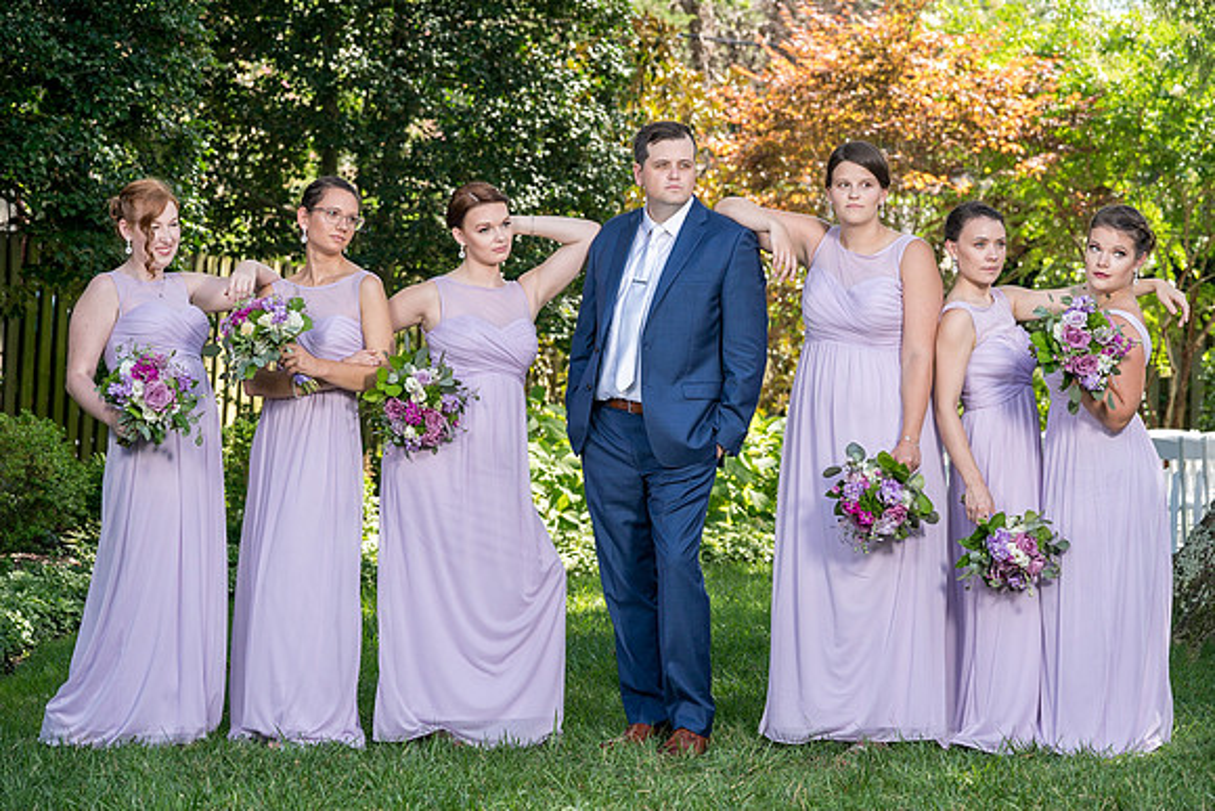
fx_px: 3713
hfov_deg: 18.6
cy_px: 406
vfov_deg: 12.5
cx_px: 608
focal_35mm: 110
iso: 200
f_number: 6.3
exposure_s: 1/200
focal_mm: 110
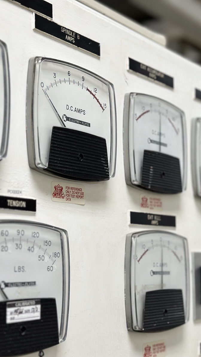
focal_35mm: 70
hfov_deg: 17.2
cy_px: 179
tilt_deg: +6.5
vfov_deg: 30.2
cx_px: 144
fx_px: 663
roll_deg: +0.8
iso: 100
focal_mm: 6.86
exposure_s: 1/60
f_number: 1.78
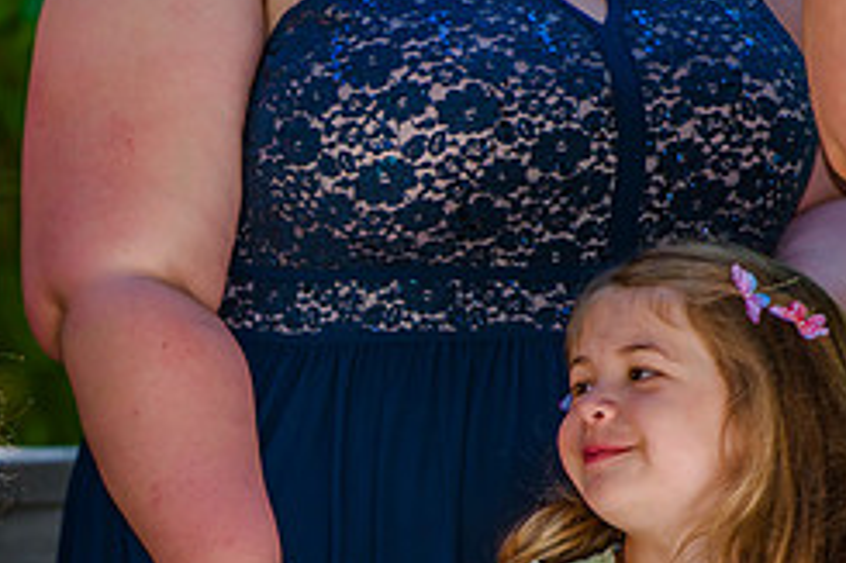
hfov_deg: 4.4
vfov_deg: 2.9
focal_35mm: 473
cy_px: 528
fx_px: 11108
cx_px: 114
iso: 200
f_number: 4
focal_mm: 200
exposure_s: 1/640
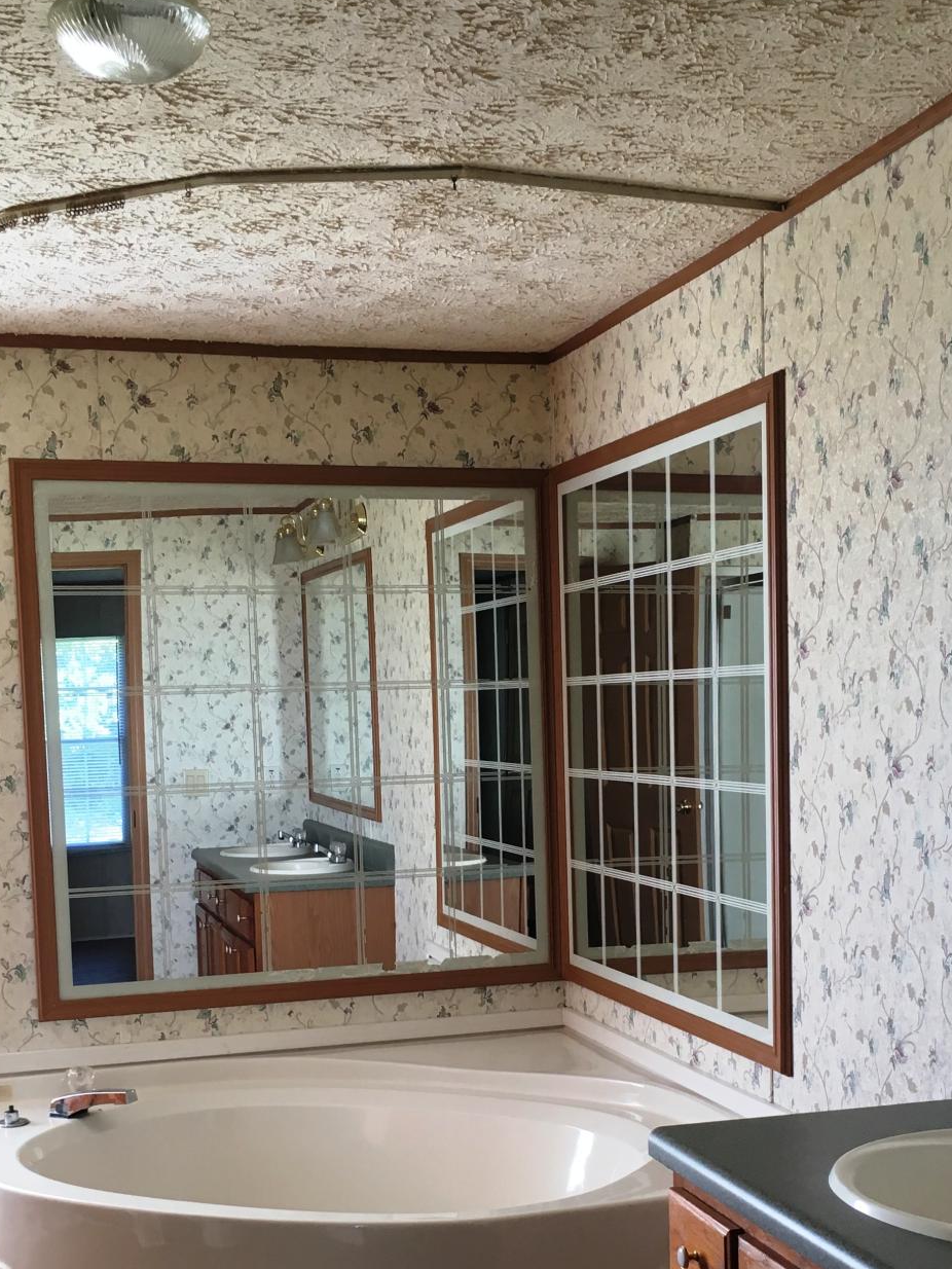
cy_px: 833
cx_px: 563
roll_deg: +0.6
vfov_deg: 40.0
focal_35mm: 47
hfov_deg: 30.8
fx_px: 1723
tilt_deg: -4.5
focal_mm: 4.15
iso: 25
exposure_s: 1/30
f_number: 2.2
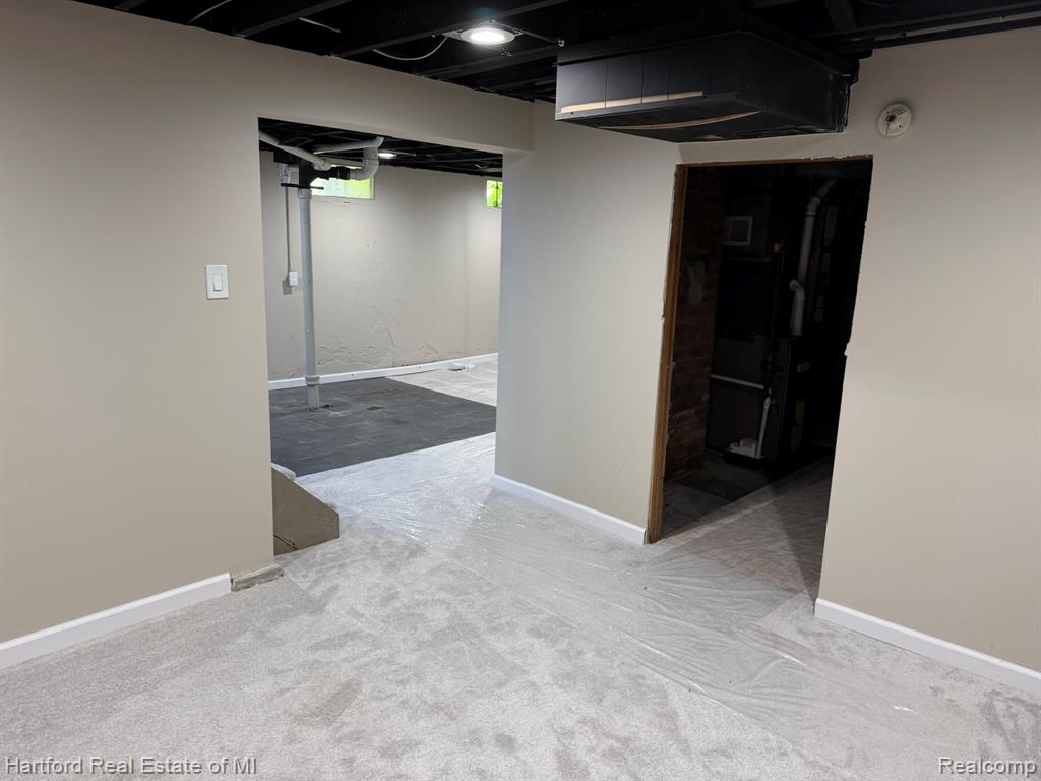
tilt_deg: -10.9
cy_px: 390
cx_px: 520
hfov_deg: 71.6
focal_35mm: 24
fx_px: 722
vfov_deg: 56.8
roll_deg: -1.1
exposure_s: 1/60
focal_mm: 6.76
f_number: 1.78
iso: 160
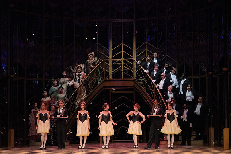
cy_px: 77
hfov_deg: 18.9
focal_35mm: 108
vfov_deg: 12.7
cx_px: 116
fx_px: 693
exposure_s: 1/400
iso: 12800
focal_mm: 108
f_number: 16
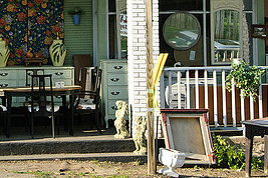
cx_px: 22
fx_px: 1020
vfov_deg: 9.9
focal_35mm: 137
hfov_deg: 14.8
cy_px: -11
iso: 400
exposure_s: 1/125
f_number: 8
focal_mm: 42
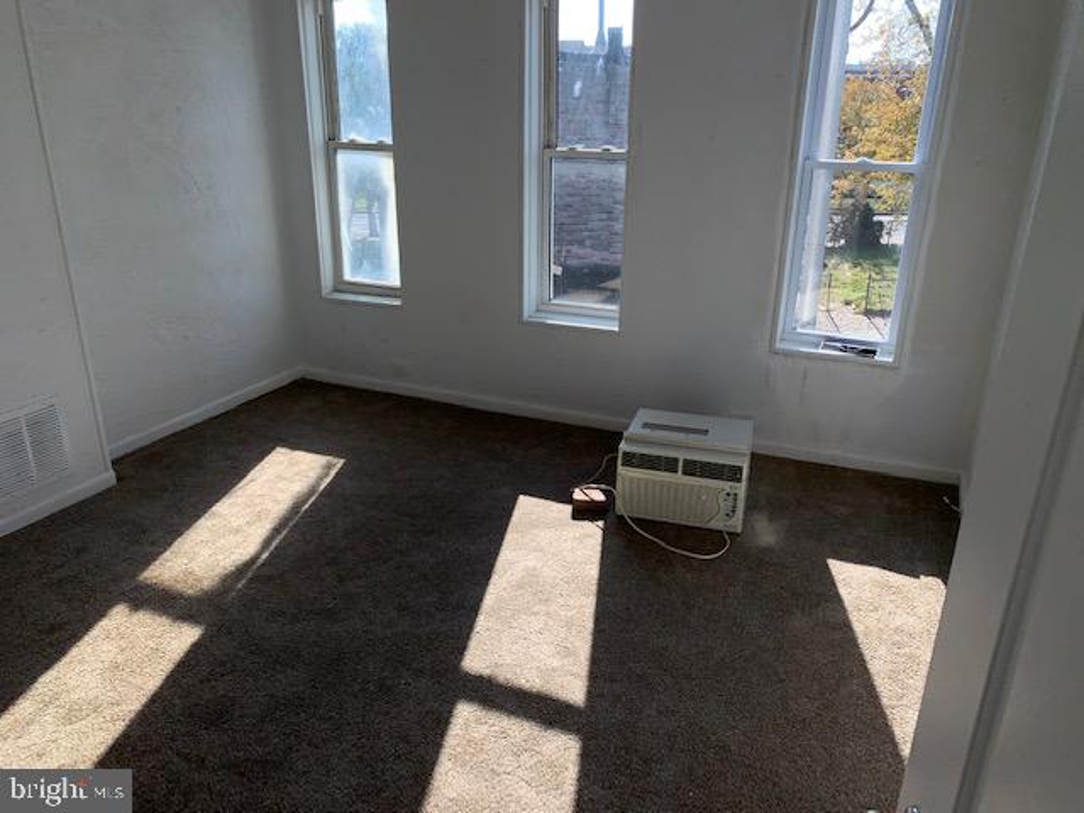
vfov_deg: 53.1
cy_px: 406
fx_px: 814
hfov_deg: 67.3
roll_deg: -0.6
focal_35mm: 26
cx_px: 542
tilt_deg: -22.5
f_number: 1.8
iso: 25
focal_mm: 4.25
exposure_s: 1/1779
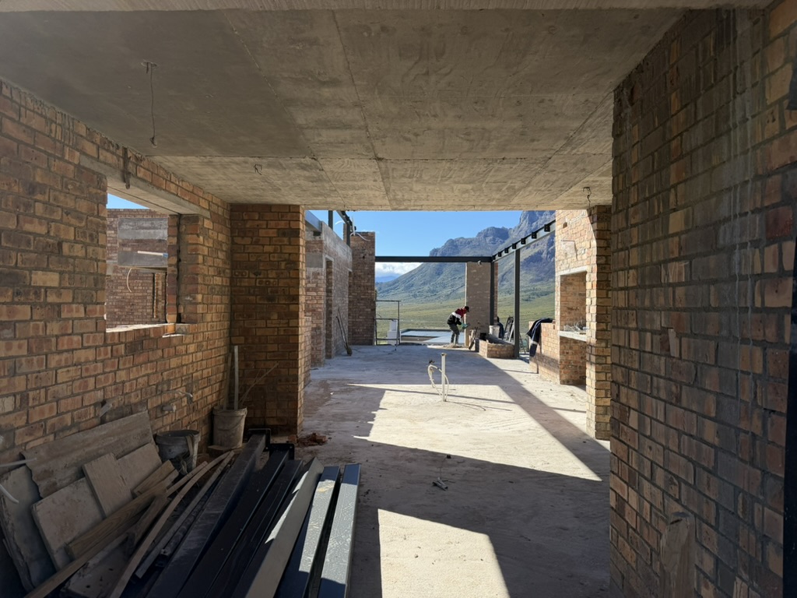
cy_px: 299
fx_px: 553
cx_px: 398
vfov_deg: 56.8
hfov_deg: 71.6
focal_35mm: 24
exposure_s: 1/4673
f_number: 1.78
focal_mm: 6.76
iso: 80
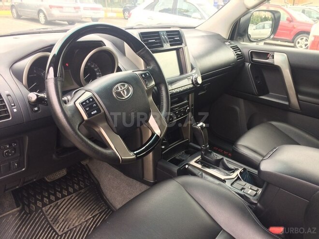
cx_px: 160
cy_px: 120
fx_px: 267
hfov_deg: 61.7
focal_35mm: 29
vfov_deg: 48.2
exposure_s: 1/100
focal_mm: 4.15
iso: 64
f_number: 2.2
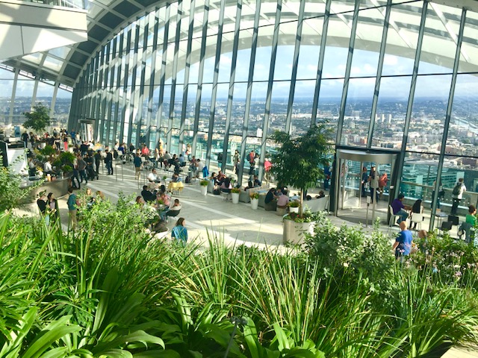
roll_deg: -0.9
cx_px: 239
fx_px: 400
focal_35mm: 29
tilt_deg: -10.3
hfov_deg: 61.7
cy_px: 179
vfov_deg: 48.2
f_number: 2.2
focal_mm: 4.15
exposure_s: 1/807
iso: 32
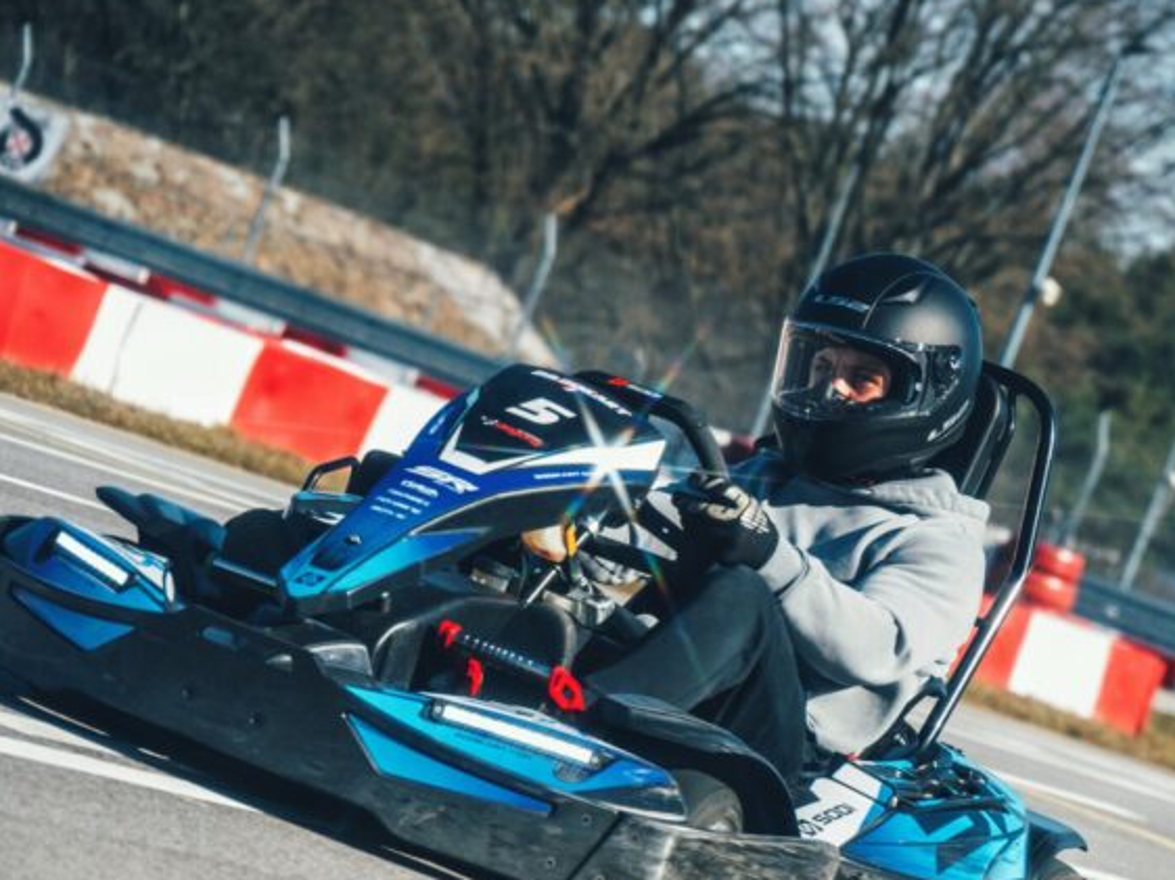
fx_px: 9365
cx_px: 732
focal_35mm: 276
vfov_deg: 5.4
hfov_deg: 7.2
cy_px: 510
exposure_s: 1/1600
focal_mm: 140
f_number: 6.3
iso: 400
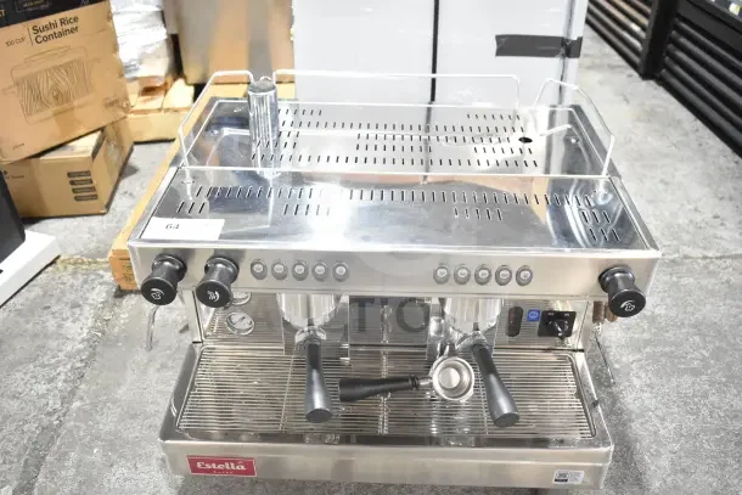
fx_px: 649
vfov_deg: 41.7
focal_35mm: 32
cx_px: 371
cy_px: 248
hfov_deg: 59.5
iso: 1600
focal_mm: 21
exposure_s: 1/80
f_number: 4.5
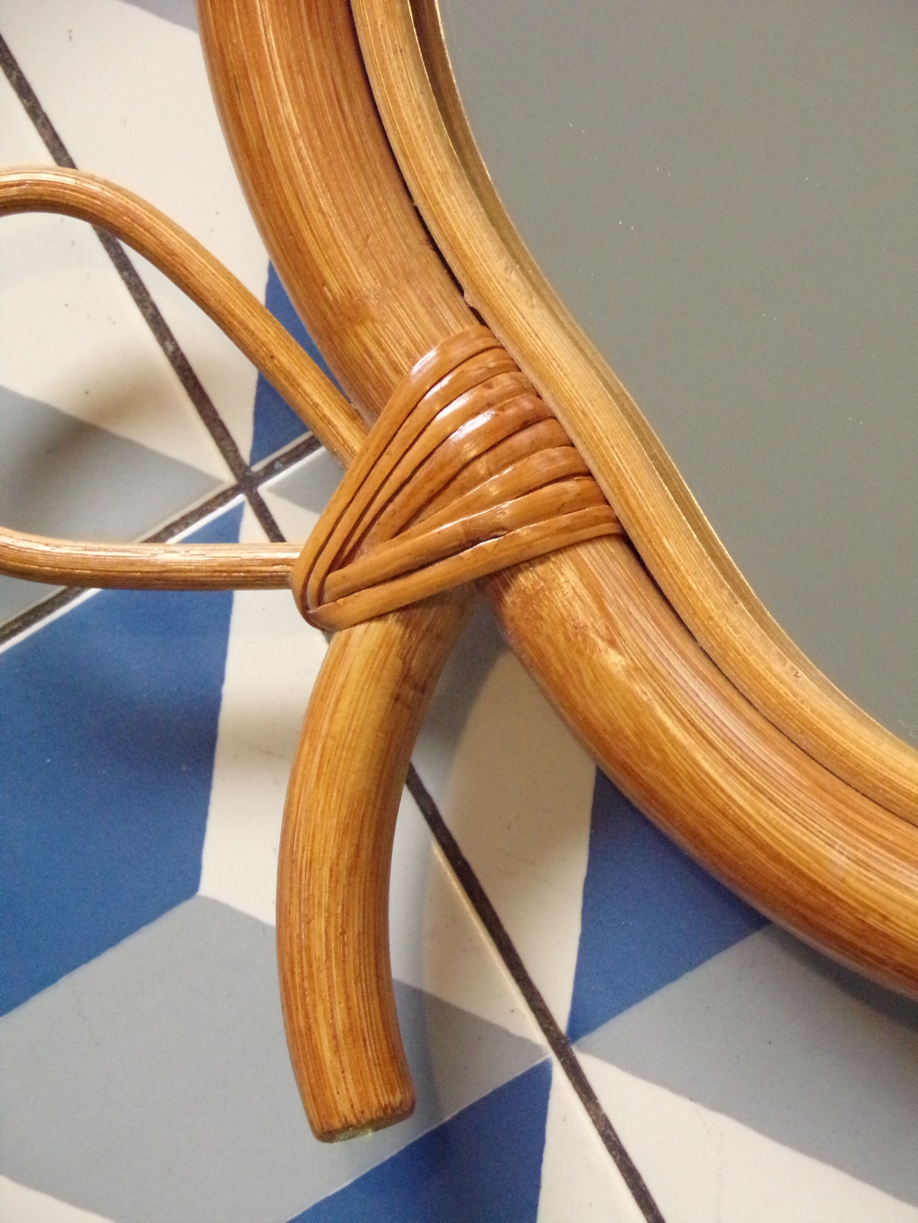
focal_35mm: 201
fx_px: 7107
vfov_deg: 9.8
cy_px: 612
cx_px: 459
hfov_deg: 7.4
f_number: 4.8
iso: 800
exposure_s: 1/17
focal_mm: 36.1
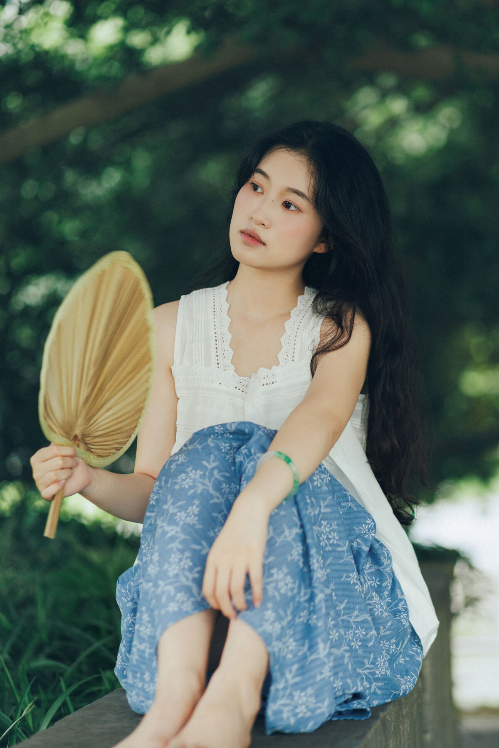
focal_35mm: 85
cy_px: 374
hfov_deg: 16.1
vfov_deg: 23.9
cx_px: 250
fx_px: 1767
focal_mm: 85
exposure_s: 1/200
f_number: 2
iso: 320
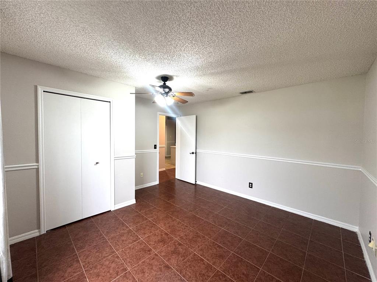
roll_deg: -0.9
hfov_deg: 102.1
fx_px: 152
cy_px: 141
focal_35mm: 14
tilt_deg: -3.1
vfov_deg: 85.7
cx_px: 188
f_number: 2.2
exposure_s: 1/60
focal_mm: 2.22
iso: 200
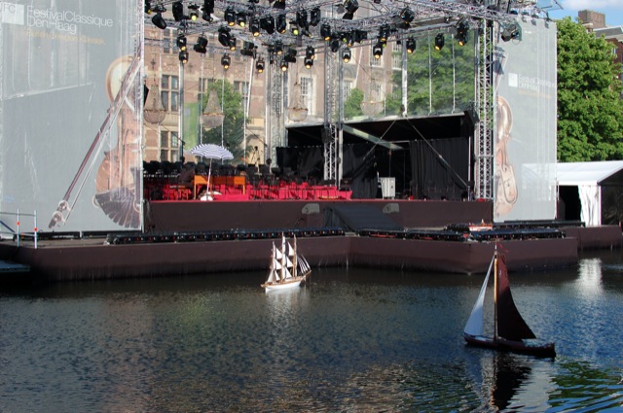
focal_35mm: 52
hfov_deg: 37.9
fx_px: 907
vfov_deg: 25.7
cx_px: 312
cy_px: 206
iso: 200
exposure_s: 1/250
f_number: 9
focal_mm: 35
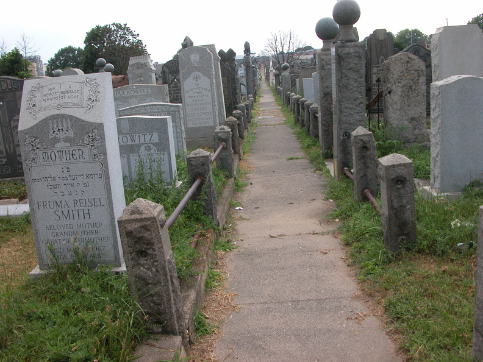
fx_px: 488
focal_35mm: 35
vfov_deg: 40.7
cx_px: 242
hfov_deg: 52.6
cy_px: 181
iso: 100
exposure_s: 1/171
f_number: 4
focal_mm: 8.9
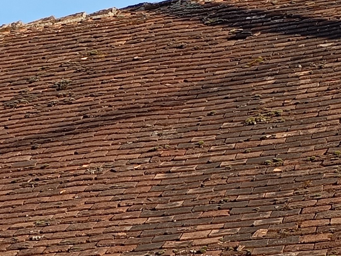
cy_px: 379
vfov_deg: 13.4
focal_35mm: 105
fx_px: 1036
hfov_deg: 18.7
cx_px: 140
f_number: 1.8
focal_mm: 4.27
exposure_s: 1/248
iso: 103
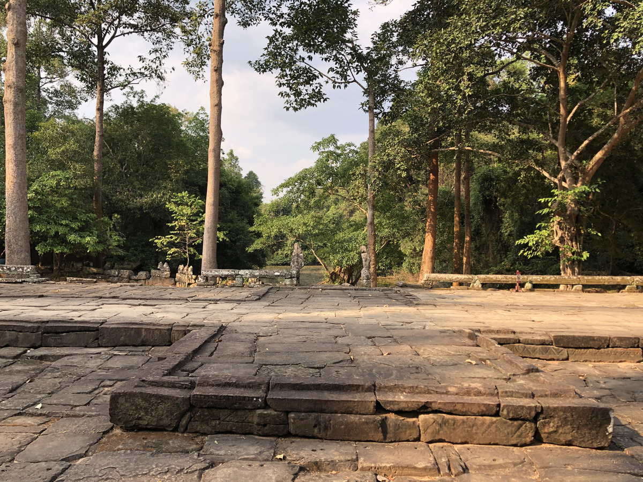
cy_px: 241
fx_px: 520
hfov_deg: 63.4
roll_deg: +0.2
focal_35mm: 28
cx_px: 322
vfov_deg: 49.7
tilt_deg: +0.4
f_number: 1.8
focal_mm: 4
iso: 20
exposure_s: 1/528
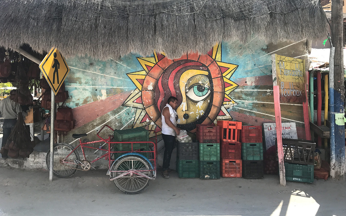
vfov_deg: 41.6
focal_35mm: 30
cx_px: 171
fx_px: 283
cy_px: 88
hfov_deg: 62.9
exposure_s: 1/1076
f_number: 1.8
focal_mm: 3.99
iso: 20
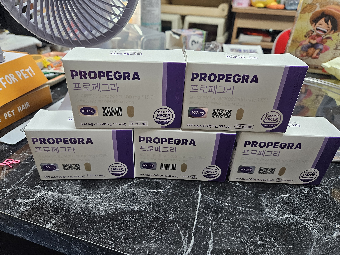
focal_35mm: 23
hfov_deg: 73.9
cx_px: 170
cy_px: 128
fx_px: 226
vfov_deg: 58.9
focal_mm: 5.4
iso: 320
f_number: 1.8
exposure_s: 1/120
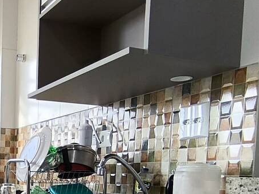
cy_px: 193
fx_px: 382
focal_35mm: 51
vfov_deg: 27.0
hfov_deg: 33.7
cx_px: -10
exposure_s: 1/216
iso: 50
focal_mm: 1.65
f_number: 2.2
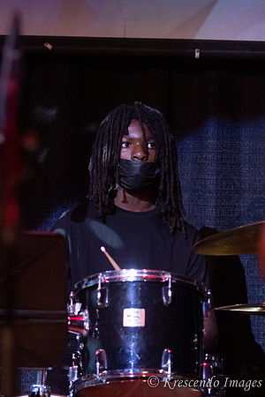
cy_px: 198
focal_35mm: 194
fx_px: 2136
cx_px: 147
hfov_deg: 7.1
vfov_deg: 10.6
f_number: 2.8
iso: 3200
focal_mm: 86
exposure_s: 1/200
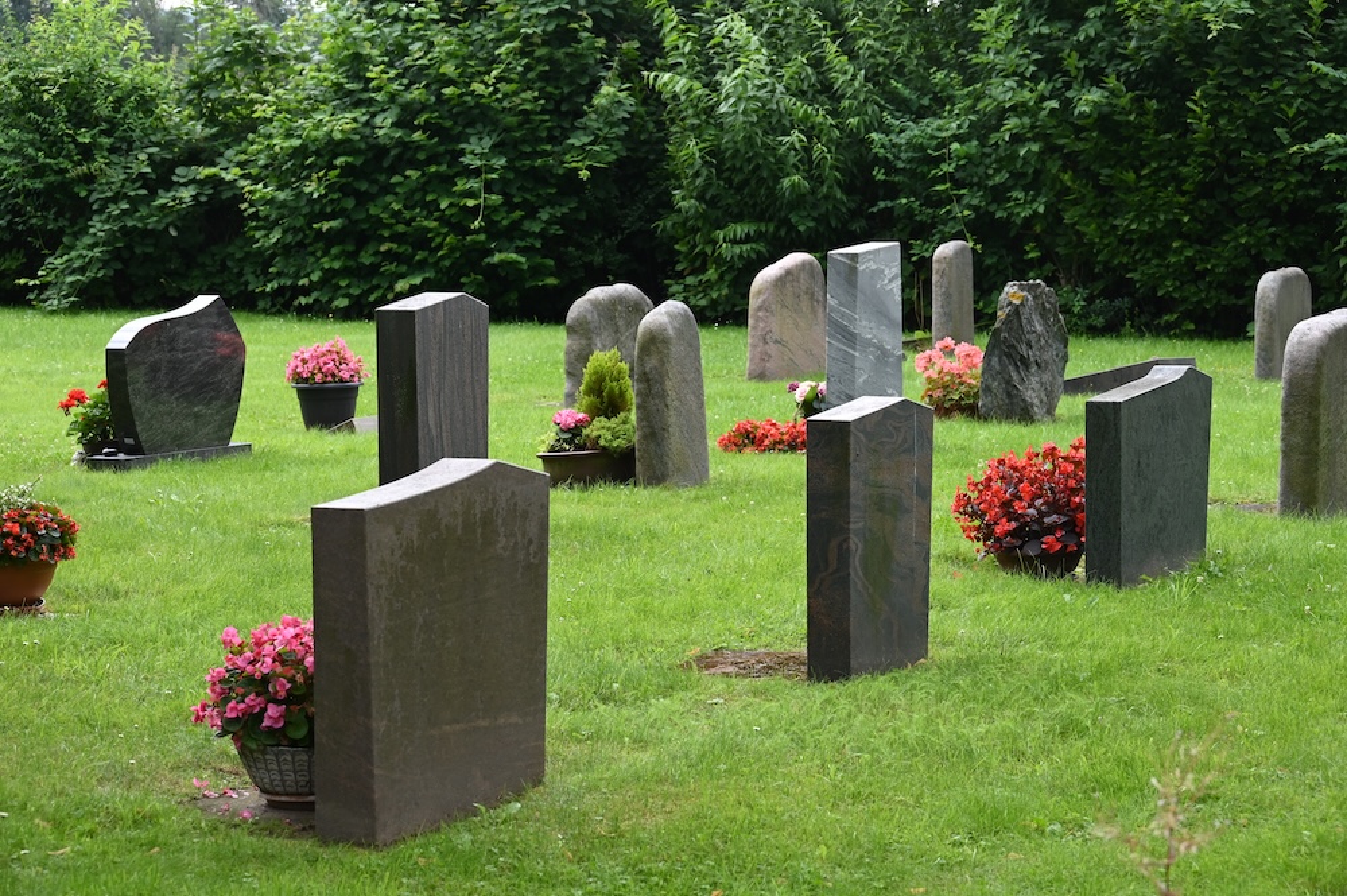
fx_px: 3327
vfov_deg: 15.3
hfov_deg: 22.9
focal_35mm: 89
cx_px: 674
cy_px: 448
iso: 400
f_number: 10
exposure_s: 1/160
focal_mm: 89
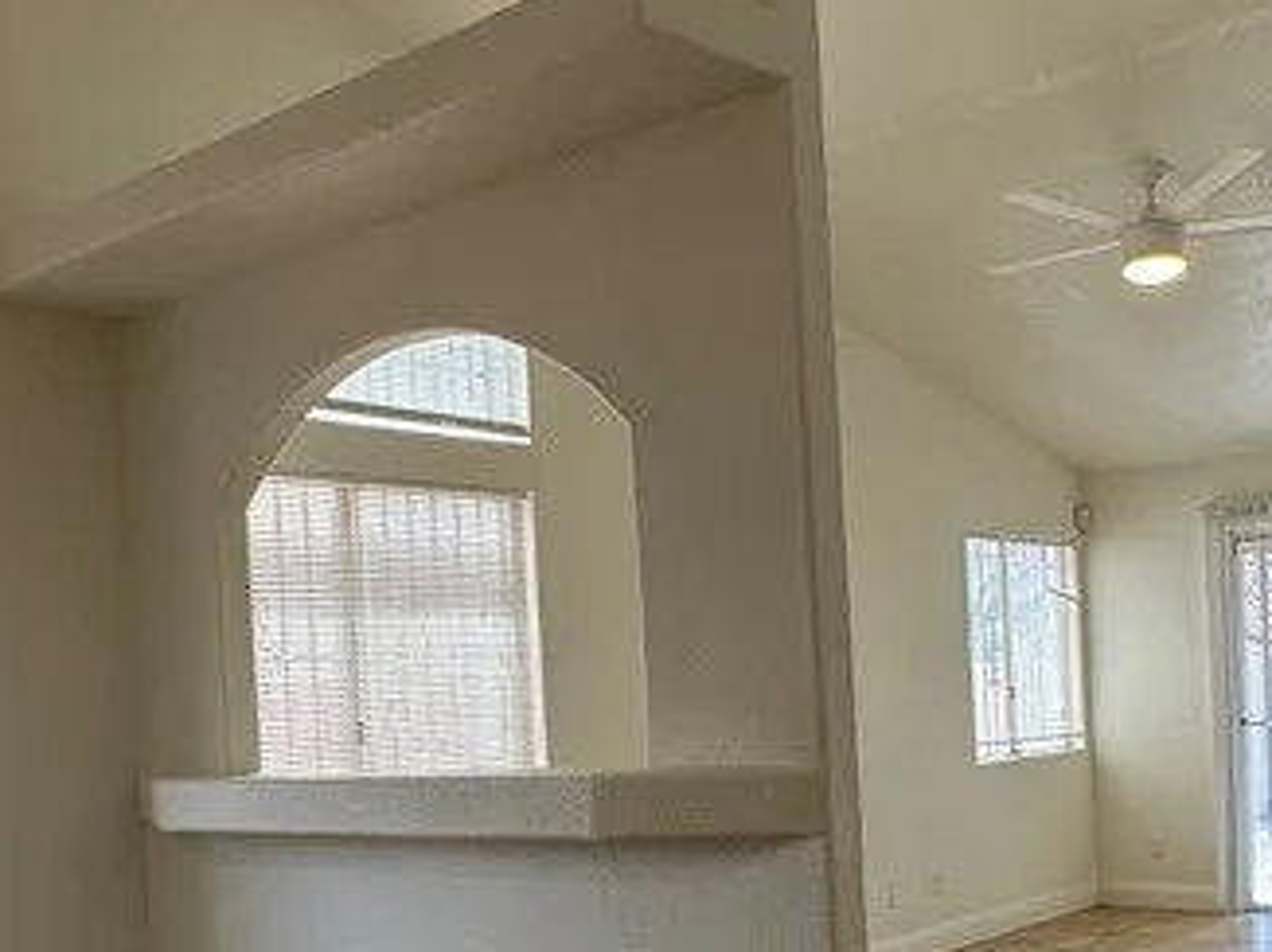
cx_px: 652
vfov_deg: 32.3
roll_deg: +3.3
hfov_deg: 43.0
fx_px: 1616
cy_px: 706
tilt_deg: -0.4
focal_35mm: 44
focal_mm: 2.22
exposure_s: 1/120
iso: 64
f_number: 2.2
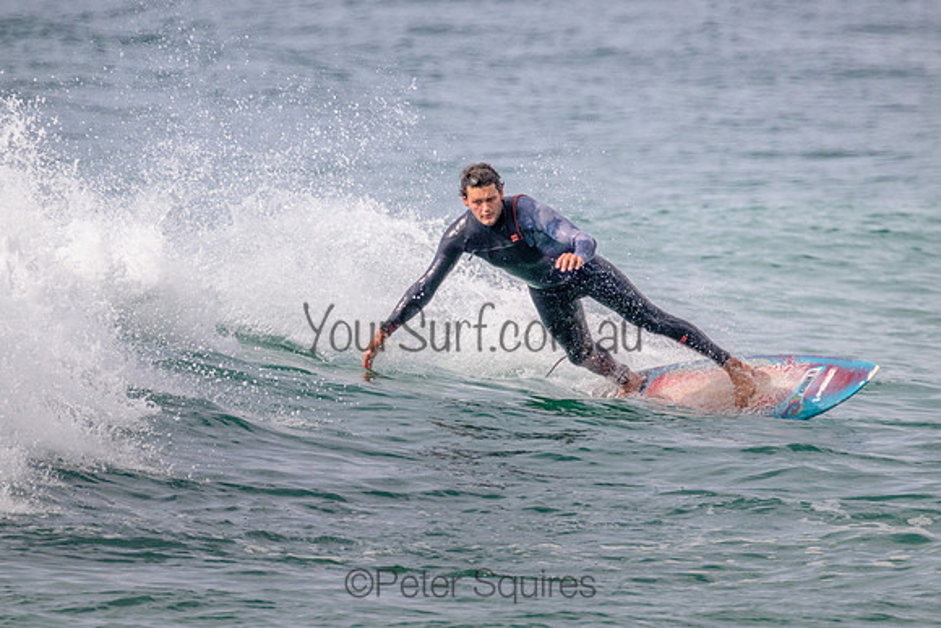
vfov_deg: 1.4
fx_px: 25246
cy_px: 249
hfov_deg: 2.1
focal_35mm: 966
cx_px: 568
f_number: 11
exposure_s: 1/2000
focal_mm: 800
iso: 1800
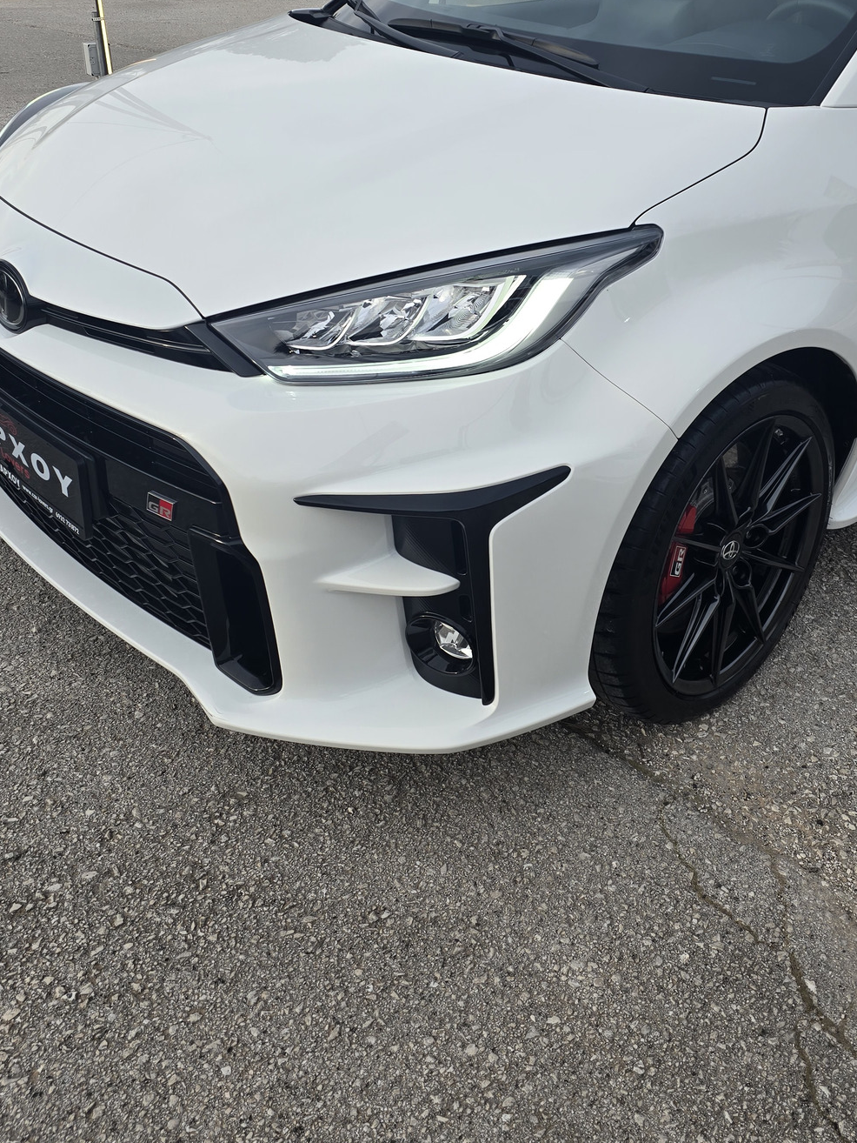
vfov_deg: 51.8
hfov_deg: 40.3
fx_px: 1155
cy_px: 398
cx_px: 556
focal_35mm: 35
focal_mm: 6.3
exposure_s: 1/245
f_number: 1.7
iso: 12
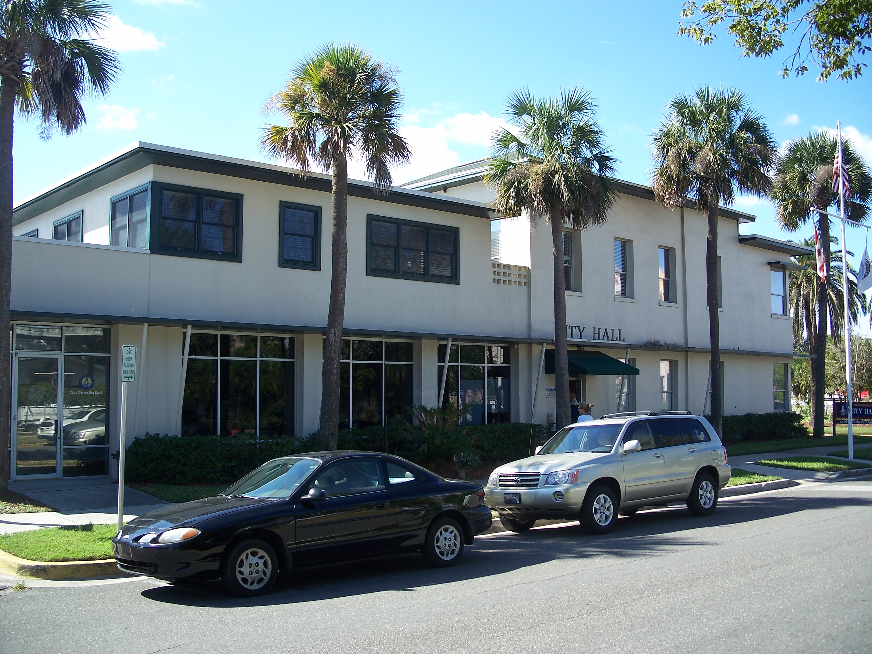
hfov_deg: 50.1
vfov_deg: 38.7
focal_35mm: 37
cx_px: 436
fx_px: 932
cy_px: 327
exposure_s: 1/400
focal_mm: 7.8
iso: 64
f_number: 2.8
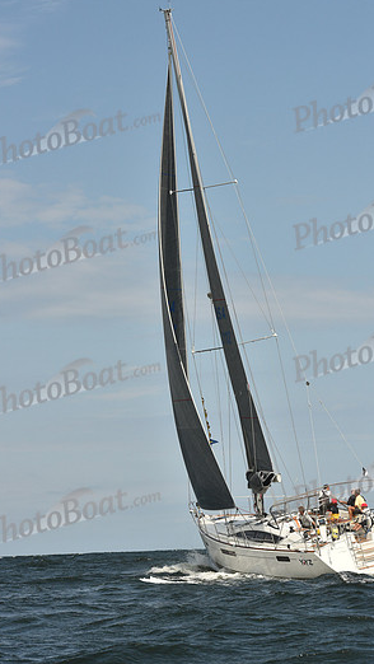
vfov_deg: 18.8
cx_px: 227
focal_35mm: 114
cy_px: 301
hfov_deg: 10.6
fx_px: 2008
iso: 320
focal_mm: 98
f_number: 8
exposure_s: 1/2000
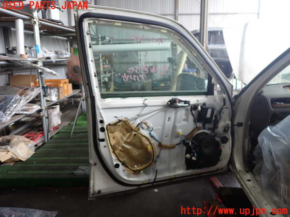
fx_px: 251
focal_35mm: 30
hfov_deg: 60.0
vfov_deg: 46.8
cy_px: 108
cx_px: 145
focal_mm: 5.4
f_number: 2.3
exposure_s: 1/125
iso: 125
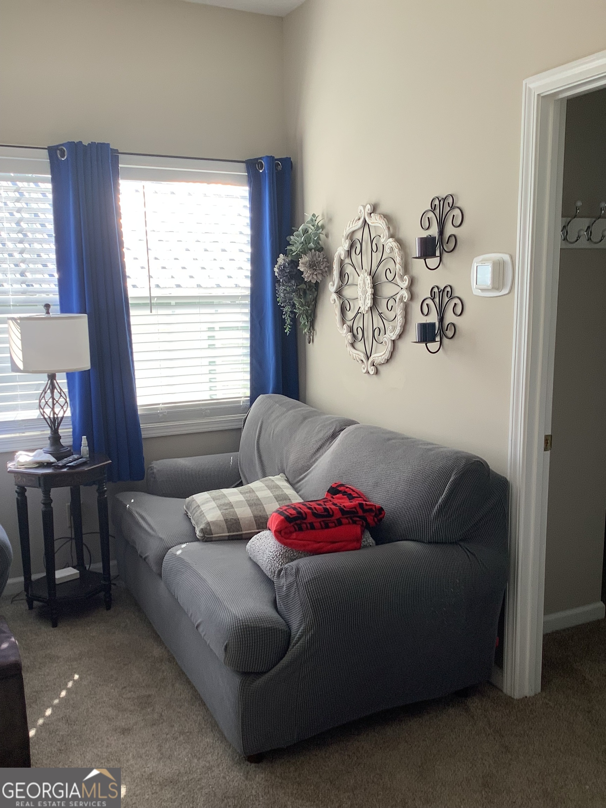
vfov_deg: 58.4
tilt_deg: -10.7
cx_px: 303
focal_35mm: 31
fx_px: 724
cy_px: 404
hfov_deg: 45.4
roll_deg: +0.8
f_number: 2.4
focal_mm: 3.3
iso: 64
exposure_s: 1/120
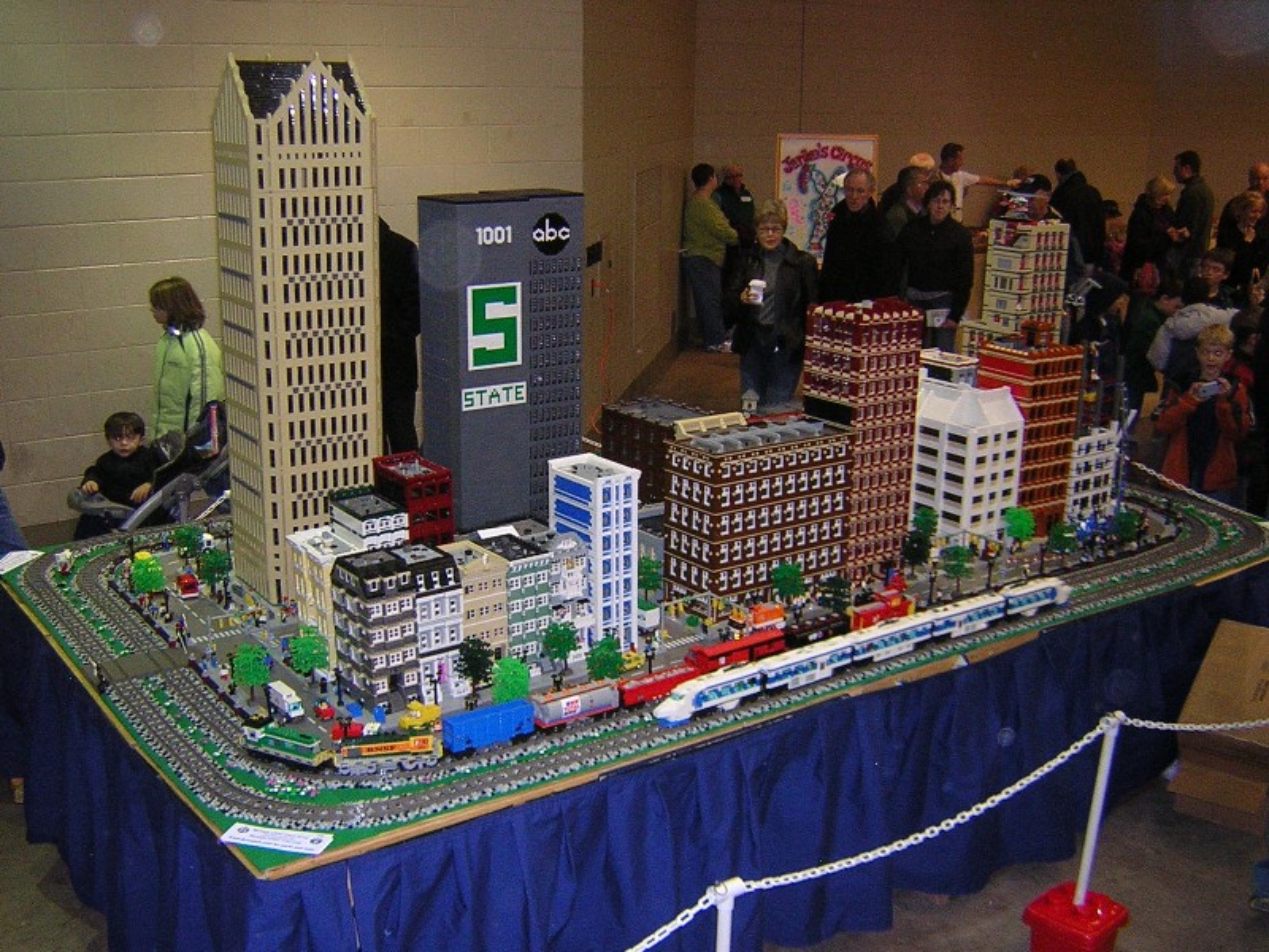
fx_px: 1320
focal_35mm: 36
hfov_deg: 51.4
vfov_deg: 39.7
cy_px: 476
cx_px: 634
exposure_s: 1/60.1
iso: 400
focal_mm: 4.7
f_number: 2.6
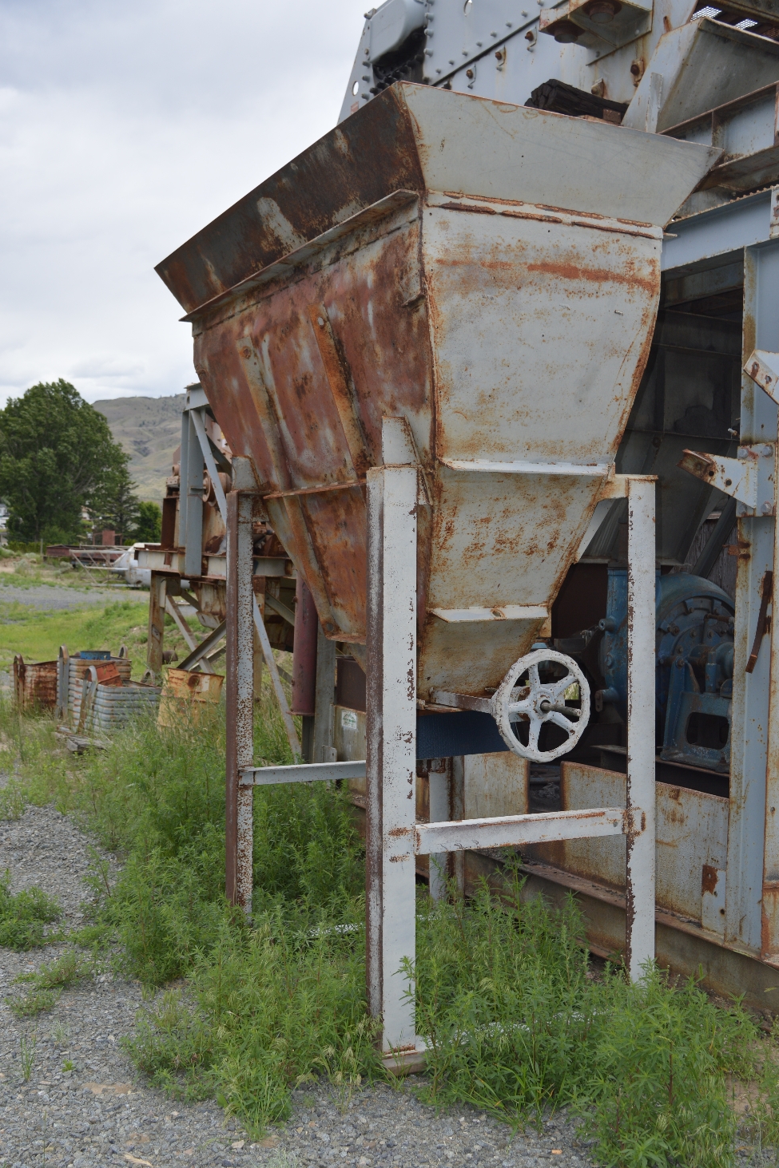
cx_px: 391
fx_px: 1250
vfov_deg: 50.1
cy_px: 581
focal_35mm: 39
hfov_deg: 34.6
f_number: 5.6
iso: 100
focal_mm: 25
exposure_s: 1/200
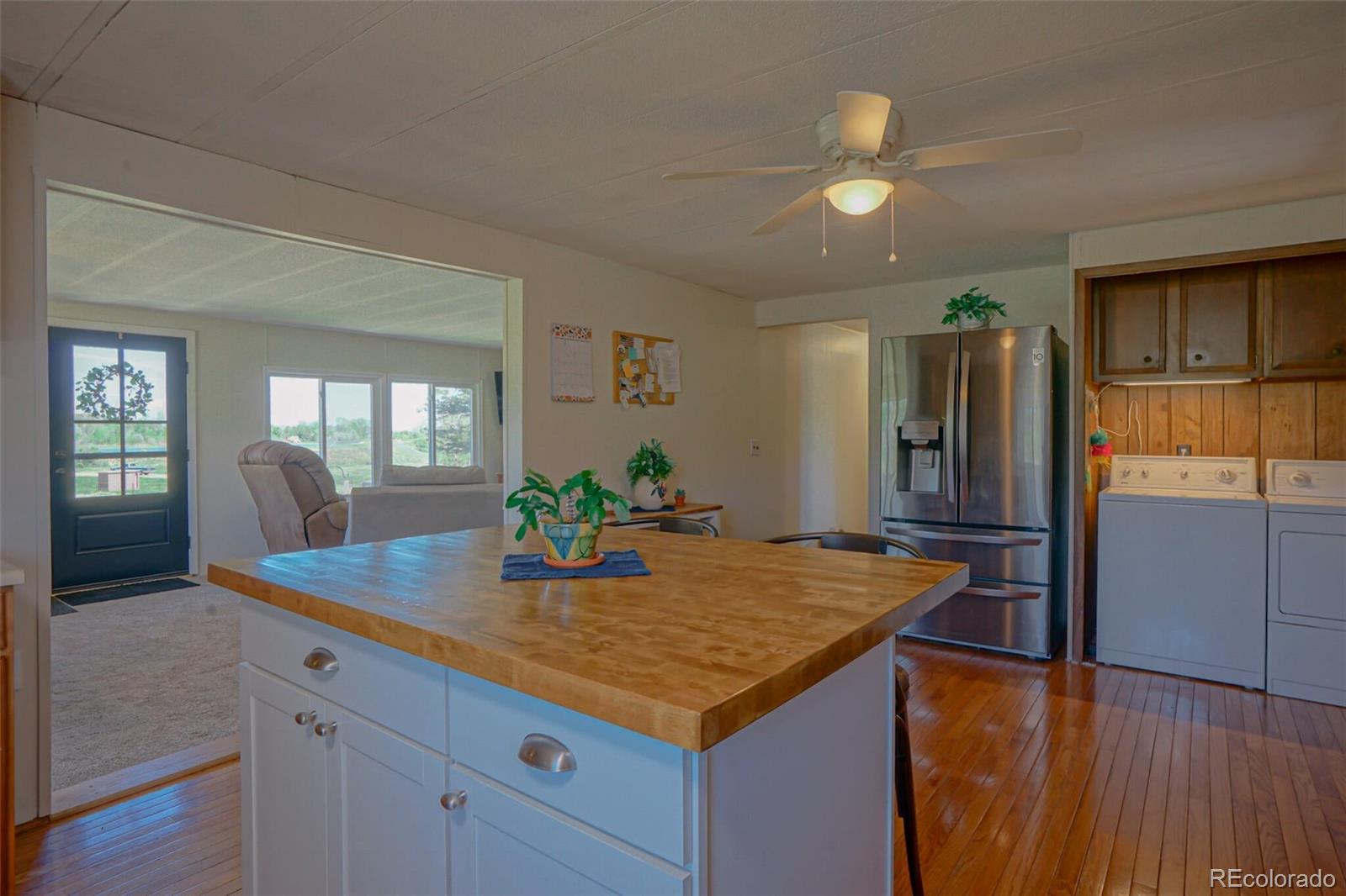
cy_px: 448
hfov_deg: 90.0
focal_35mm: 18
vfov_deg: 67.4
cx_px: 673
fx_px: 673
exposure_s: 1/8
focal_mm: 18
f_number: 11
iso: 400
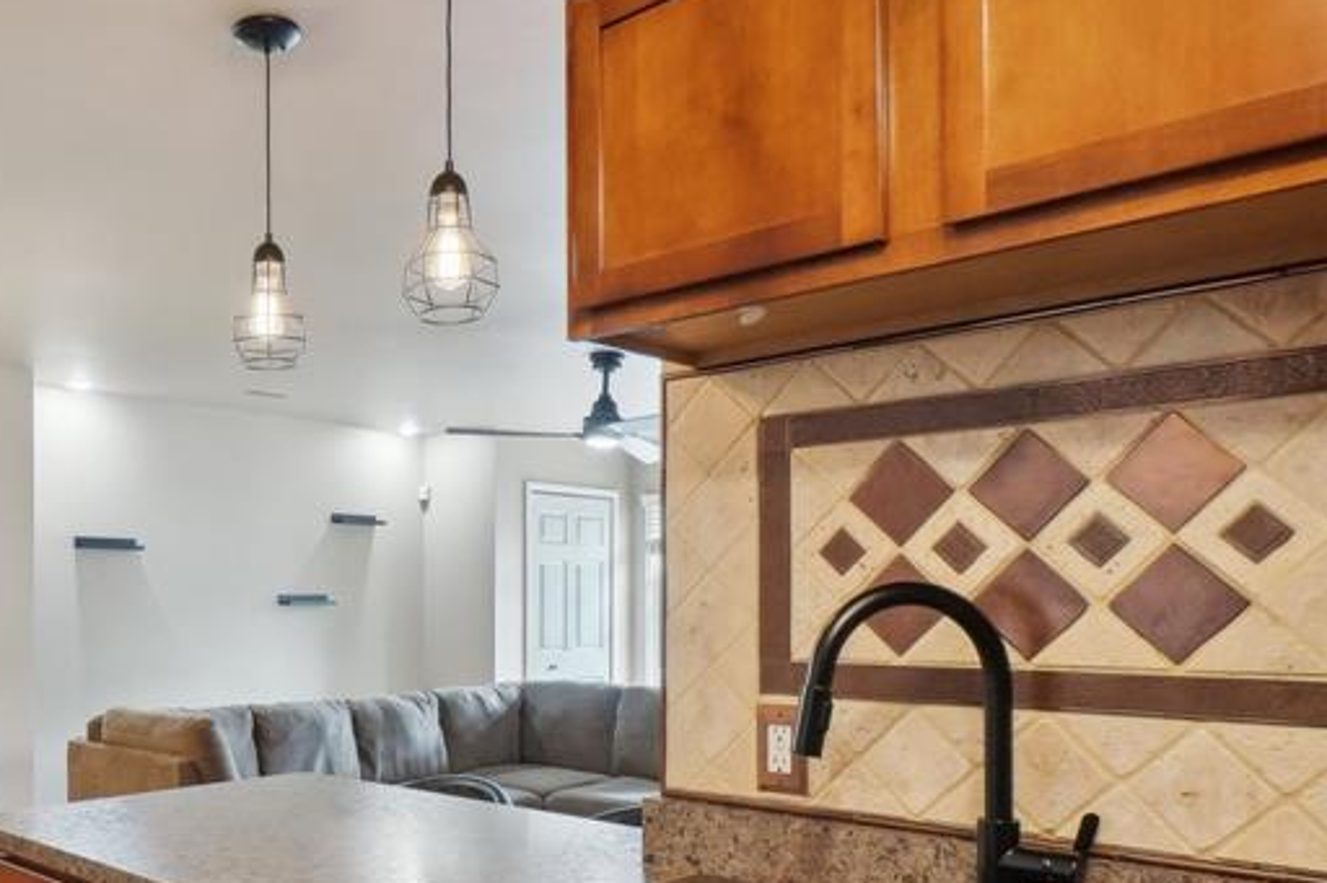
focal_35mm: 30
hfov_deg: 58.8
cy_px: 619
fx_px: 1105
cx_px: 334
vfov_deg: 42.7
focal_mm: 10
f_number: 8
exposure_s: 1/30
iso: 2500
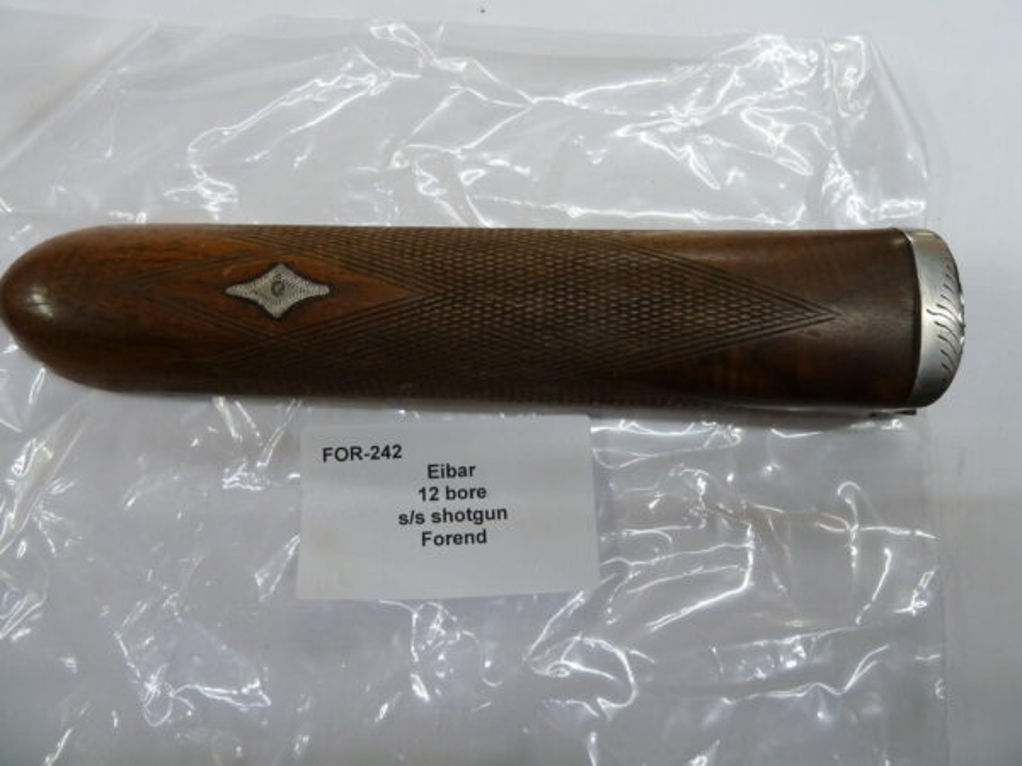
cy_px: 383
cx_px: 511
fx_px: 738
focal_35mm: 25
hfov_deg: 69.4
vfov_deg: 54.9
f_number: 3.3
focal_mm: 4.1
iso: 250
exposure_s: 1/30
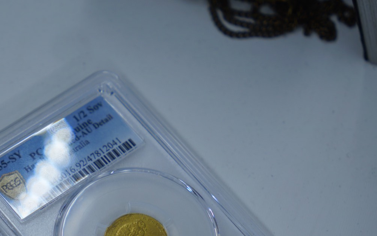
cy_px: 232
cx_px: 135
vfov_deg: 10.1
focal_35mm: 129
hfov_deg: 16.2
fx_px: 1325
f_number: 2.8
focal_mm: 42.3
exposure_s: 1/1000
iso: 100
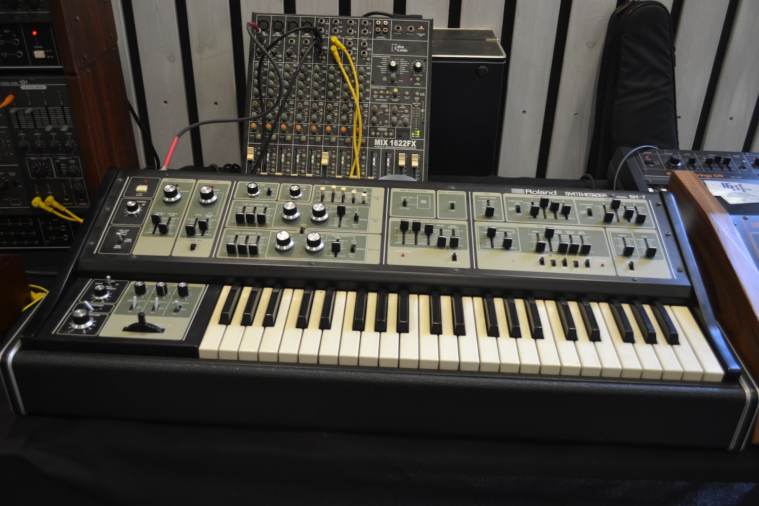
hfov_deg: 57.2
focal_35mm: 33
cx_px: 380
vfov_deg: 40.0
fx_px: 696
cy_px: 253
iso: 400
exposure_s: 1/40
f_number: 4
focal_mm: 22
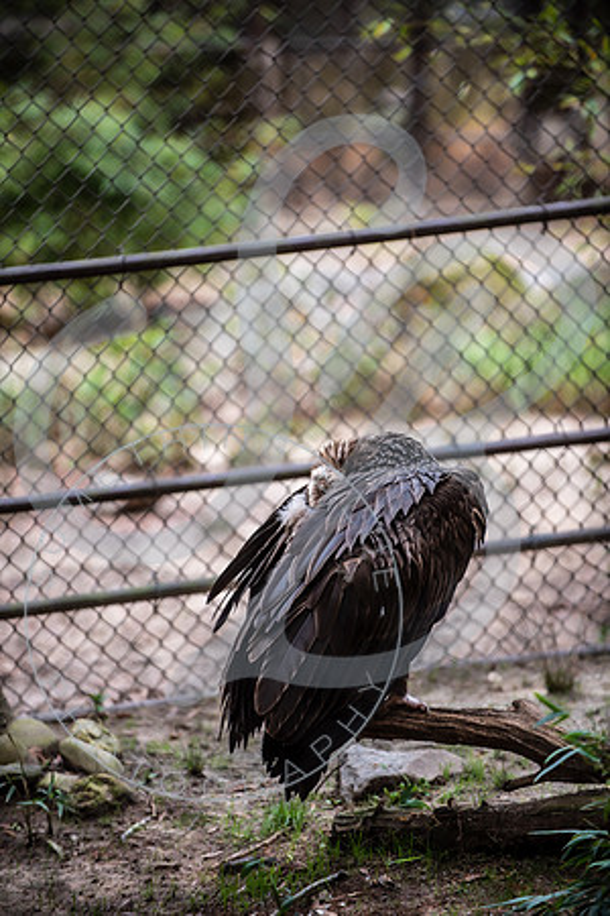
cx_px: 305
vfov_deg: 10.3
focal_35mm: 200
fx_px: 5083
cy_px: 458
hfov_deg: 6.9
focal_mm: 200
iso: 200
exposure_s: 1/250
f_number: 2.8
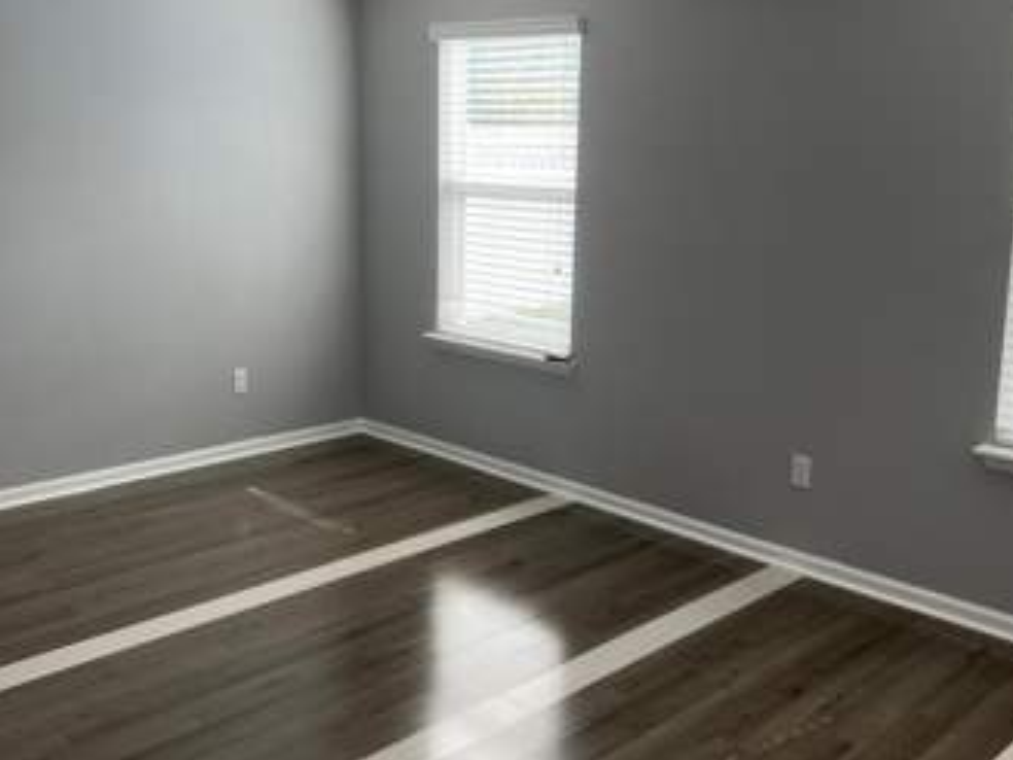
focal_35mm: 38
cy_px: 329
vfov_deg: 37.7
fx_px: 1112
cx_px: 516
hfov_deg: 49.0
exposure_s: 1/120
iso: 80
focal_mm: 5.7
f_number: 1.5
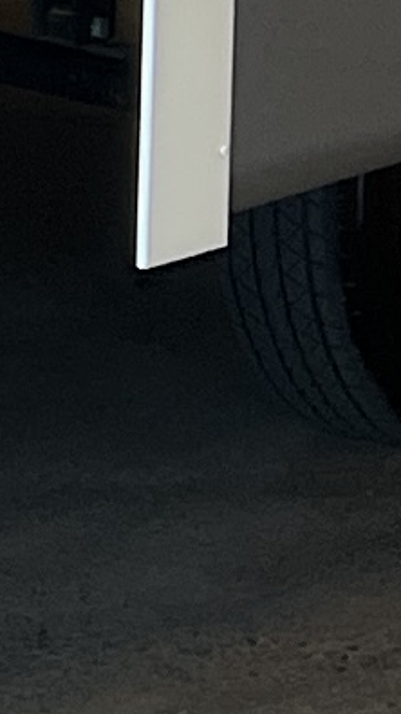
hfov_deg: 3.9
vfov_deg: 7.1
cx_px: -1413
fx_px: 5466
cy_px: -806
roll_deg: -1.1
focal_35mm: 289
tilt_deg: -3.5
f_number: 1.5
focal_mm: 5.7
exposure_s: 1/157
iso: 40
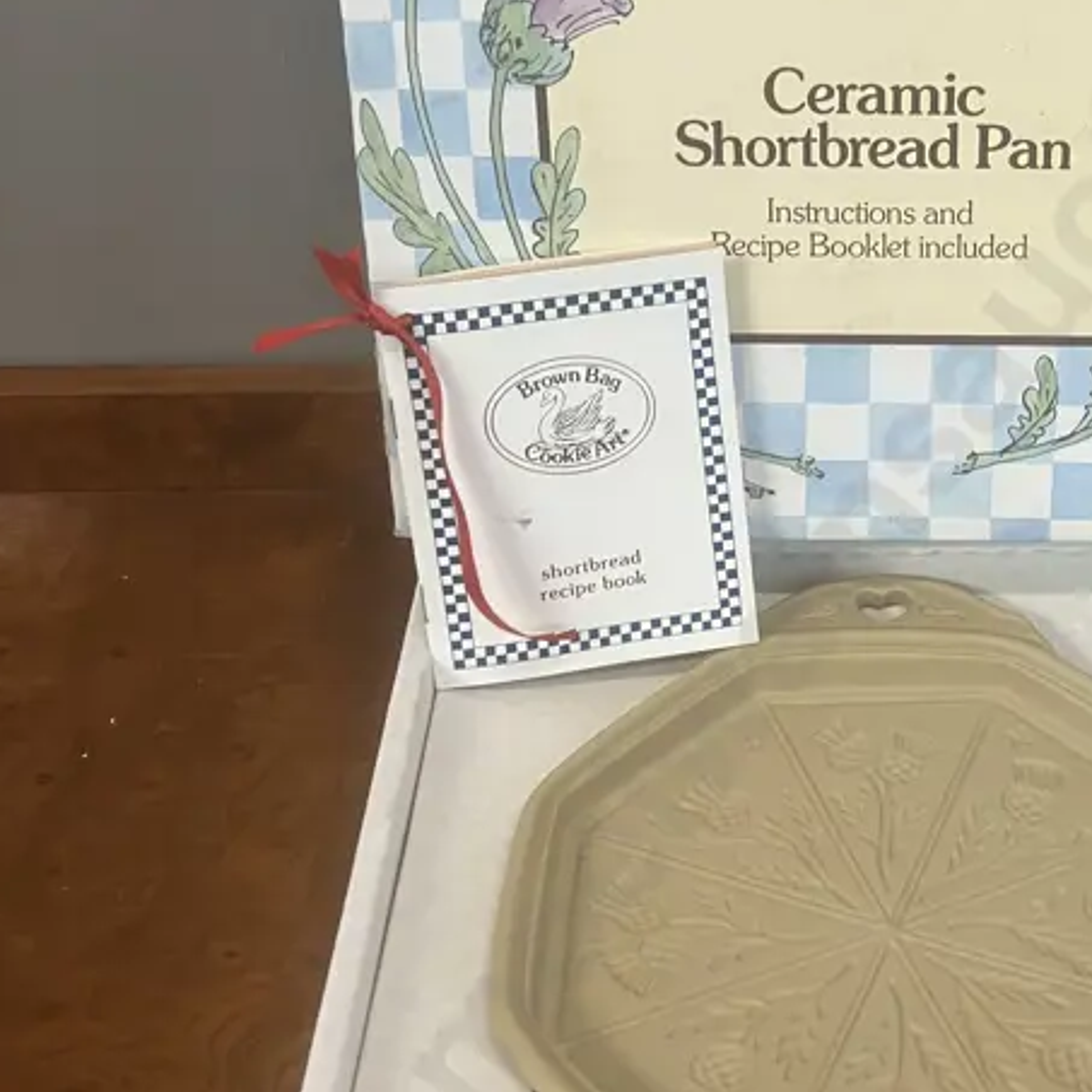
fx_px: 1999
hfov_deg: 29.7
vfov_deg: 30.5
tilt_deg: -37.5
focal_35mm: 56
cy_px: 477
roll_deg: -1.8
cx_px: 906
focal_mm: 3.99
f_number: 1.8
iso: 100
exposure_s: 1/50
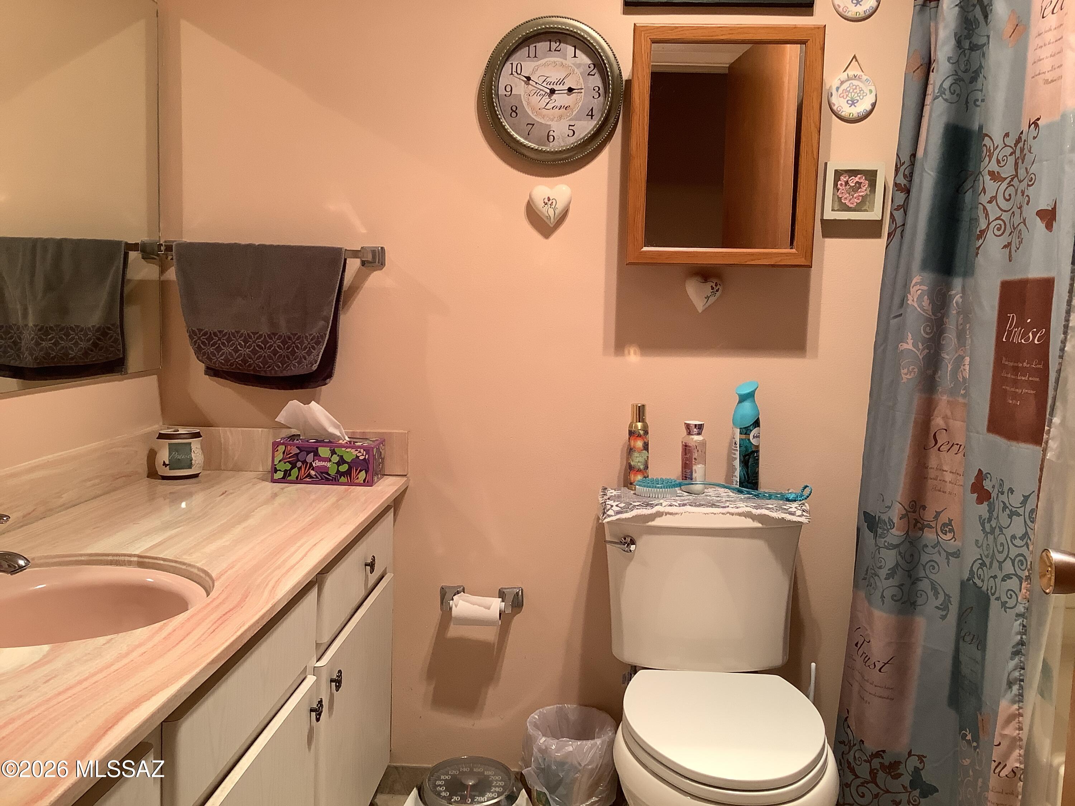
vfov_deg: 45.4
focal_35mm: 31
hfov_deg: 58.4
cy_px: 403
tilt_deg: -7.2
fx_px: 963
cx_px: 538
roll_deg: -1.2
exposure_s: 1/50
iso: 80
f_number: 2.4
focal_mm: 3.3
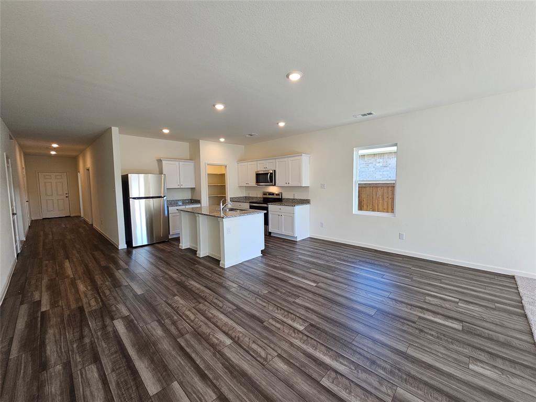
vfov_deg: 89.9
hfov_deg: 106.2
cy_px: 201
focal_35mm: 13
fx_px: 201
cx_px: 268
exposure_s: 1/60
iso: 64
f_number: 2.2
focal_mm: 2.2
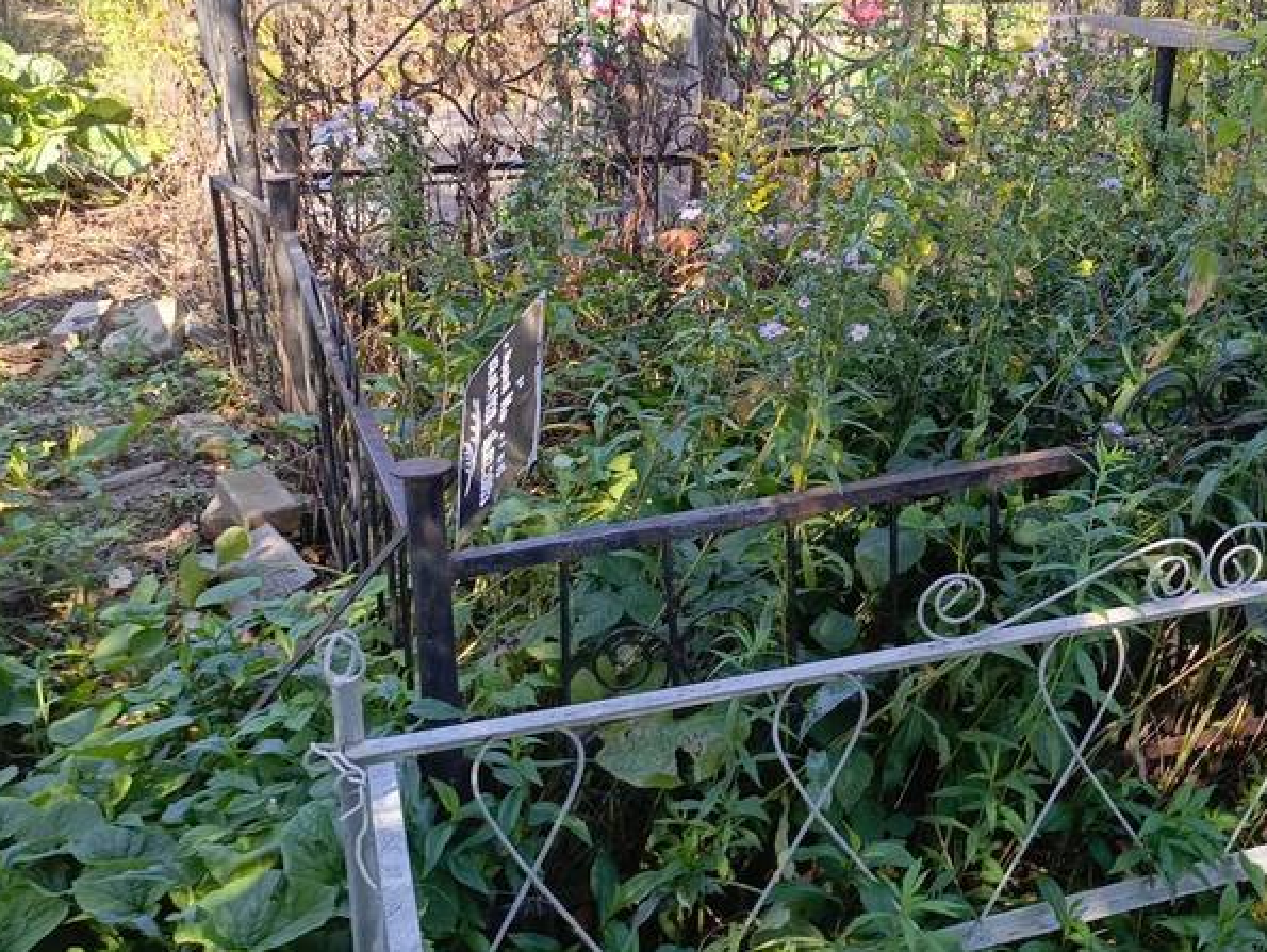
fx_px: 1575
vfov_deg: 33.5
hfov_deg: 42.8
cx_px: 911
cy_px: 358
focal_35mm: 43
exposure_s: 1/158
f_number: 1.69
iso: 107
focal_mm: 4.76
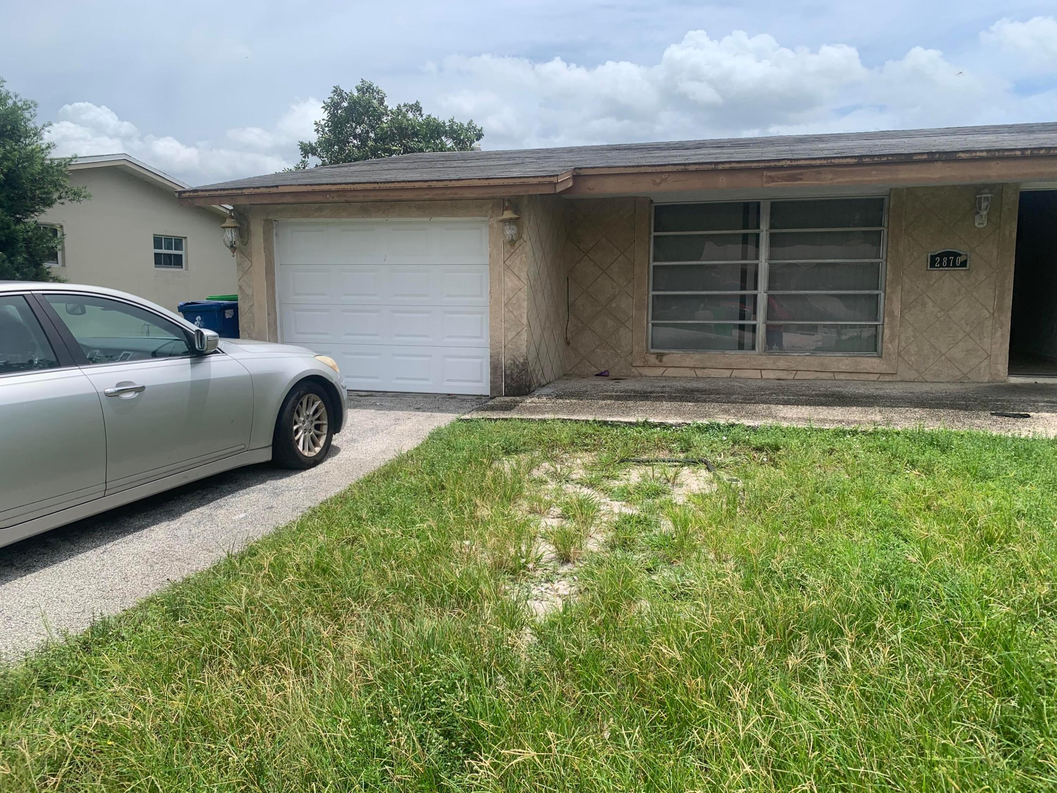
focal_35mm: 26
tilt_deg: -6.6
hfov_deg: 67.3
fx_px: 794
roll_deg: -0.4
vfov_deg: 53.1
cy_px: 396
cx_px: 528
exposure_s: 1/2545
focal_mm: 4.25
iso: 25
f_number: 1.8
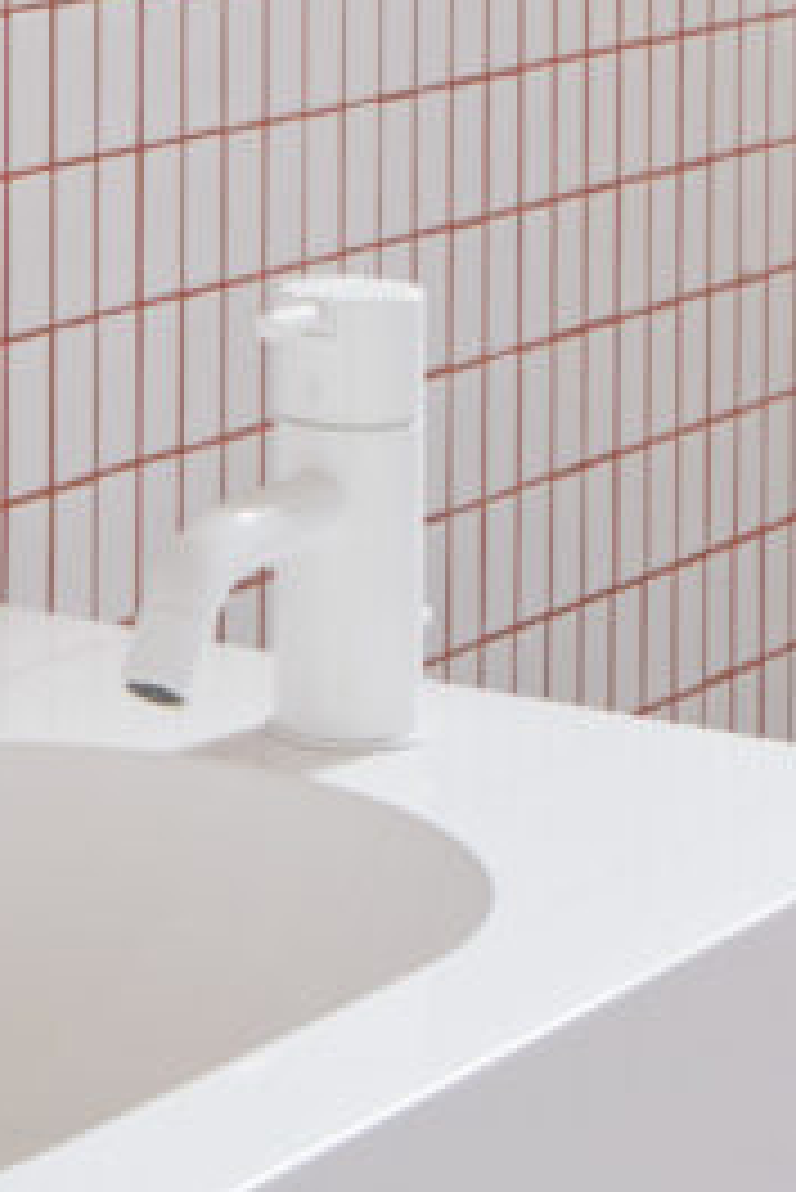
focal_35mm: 139
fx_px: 4604
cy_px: -670
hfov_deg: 9.6
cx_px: -382
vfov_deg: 13.7
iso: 200
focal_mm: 21.3
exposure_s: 1/2
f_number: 11
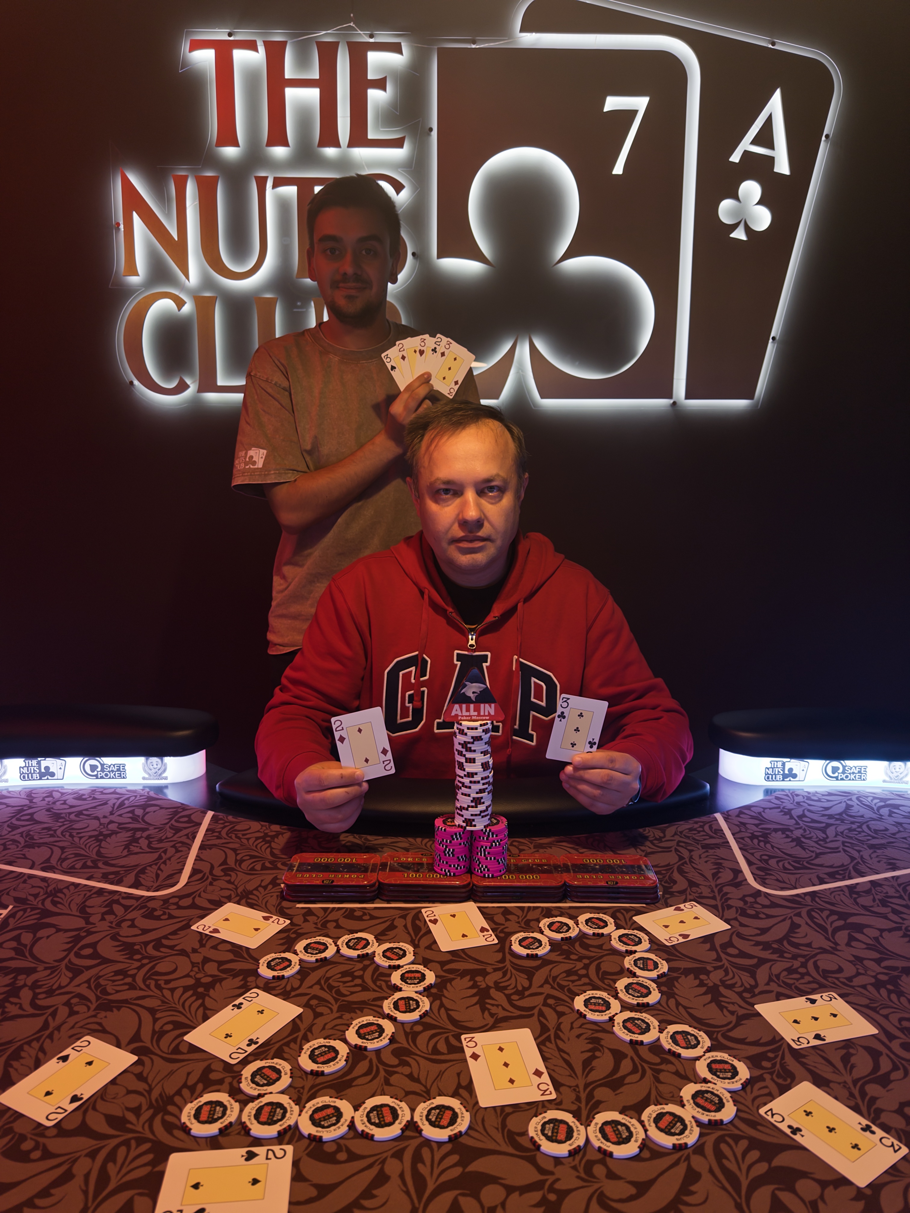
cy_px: 606
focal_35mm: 24
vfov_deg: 71.6
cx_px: 455
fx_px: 841
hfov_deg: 56.8
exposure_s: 1/63
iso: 50
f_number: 1.78
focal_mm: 6.76
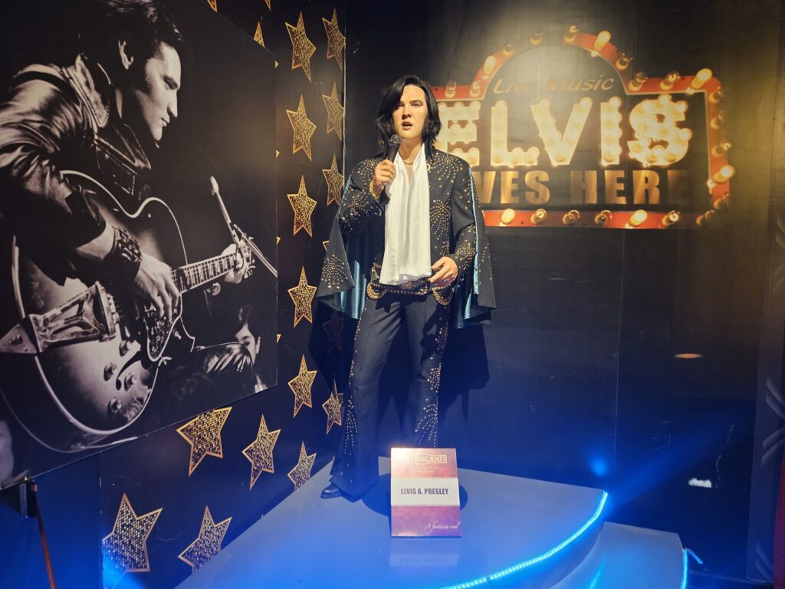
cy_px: 294
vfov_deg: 58.9
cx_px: 392
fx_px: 522
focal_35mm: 23
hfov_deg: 73.9
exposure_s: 1/24
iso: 500
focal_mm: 5.4
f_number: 1.8
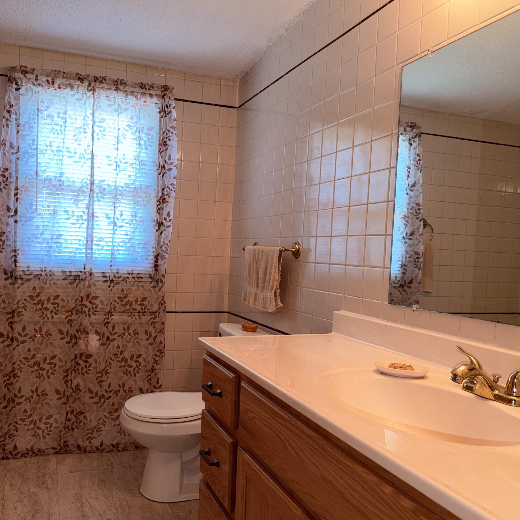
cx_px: 205
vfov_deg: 55.6
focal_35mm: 29
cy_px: 265
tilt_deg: -2.2
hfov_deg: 55.2
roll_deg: -2.1
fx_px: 493
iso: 50
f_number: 1.78
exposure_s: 1/30
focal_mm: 6.76
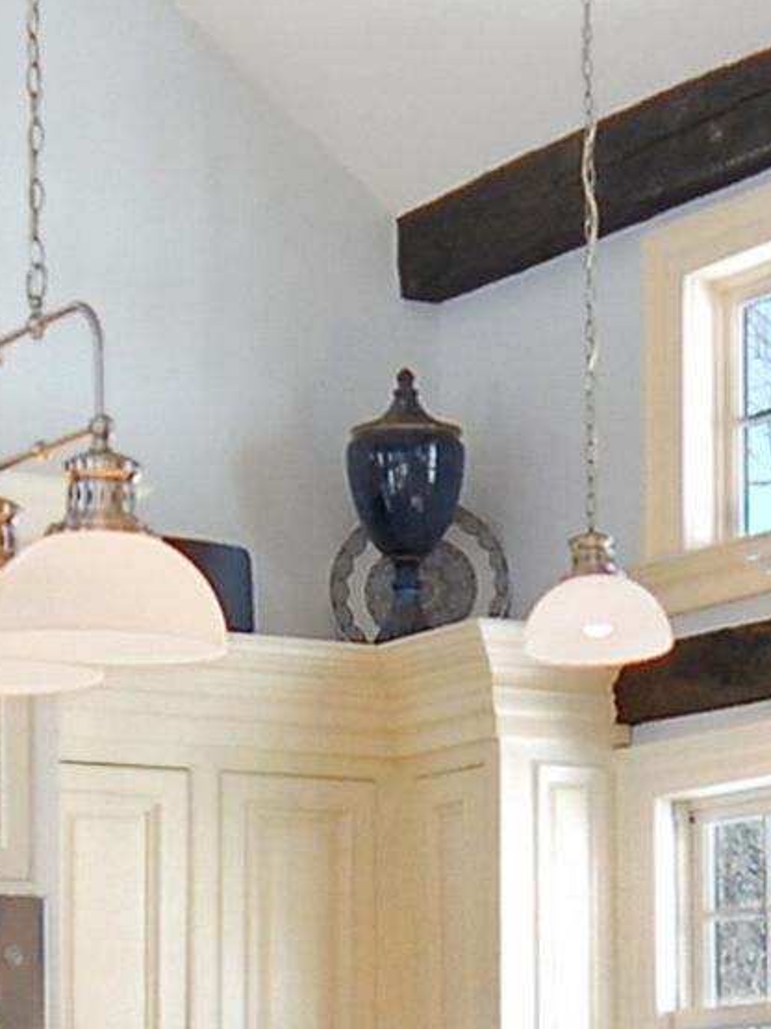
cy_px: 1392
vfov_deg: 18.0
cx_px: 763
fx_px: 3001
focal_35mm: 101
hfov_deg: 14.4
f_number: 5.6
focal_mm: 10
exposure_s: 1/30
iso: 500
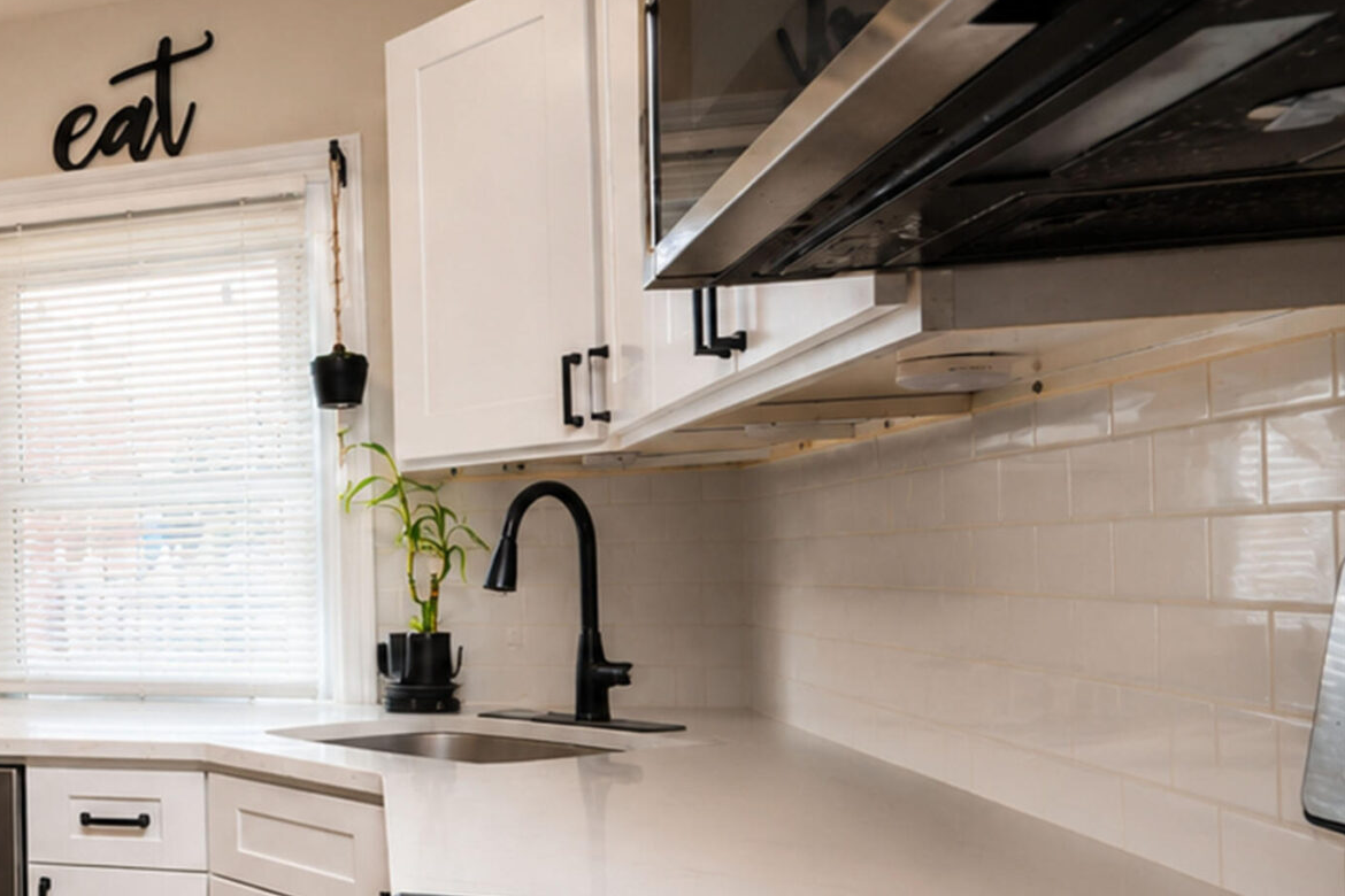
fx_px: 1308
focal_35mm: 35
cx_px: -125
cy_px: 535
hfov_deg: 42.9
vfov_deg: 37.7
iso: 64
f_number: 6.3
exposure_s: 1/80
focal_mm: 16
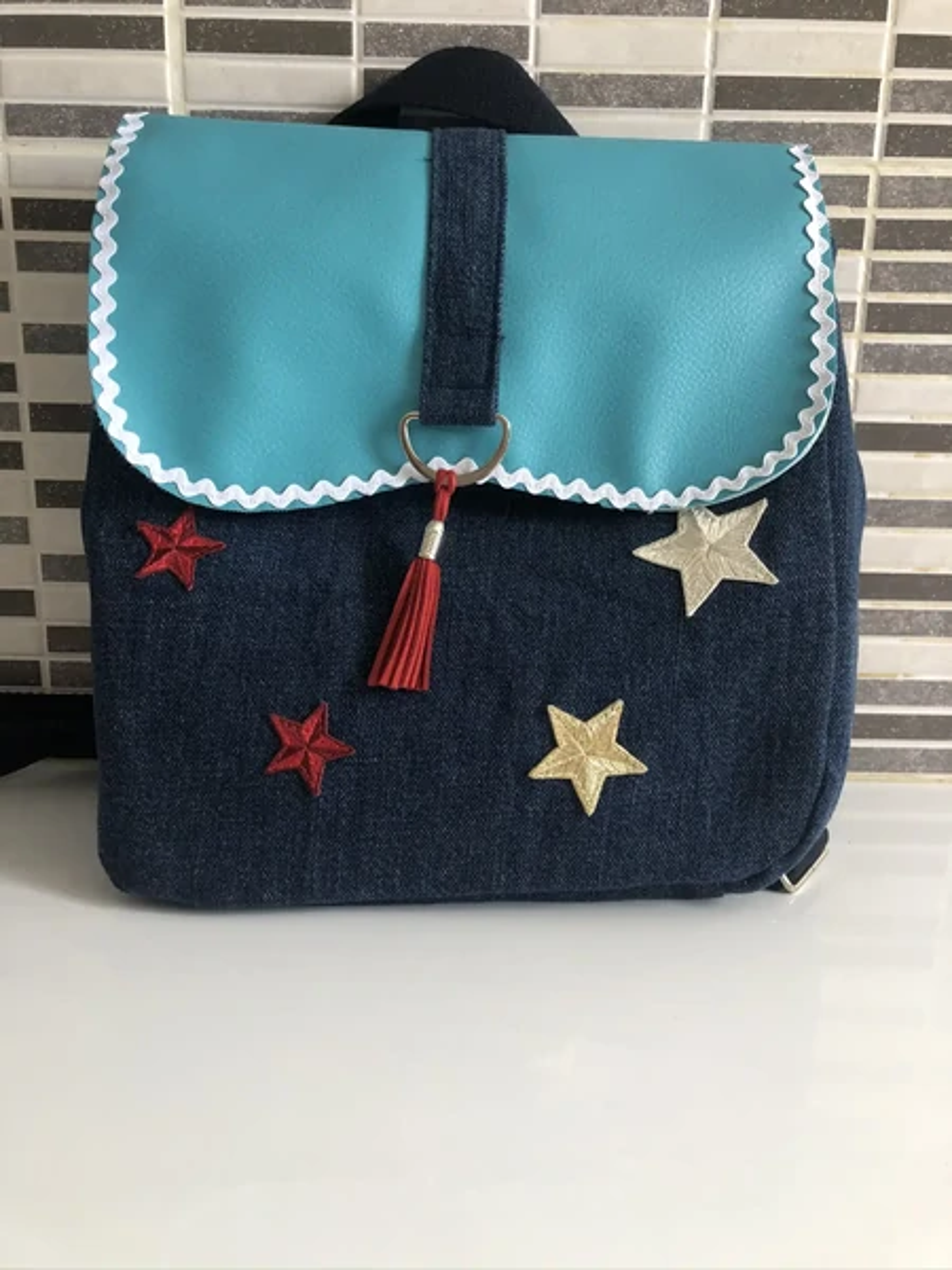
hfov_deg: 49.7
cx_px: 476
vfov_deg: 63.4
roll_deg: -2.5
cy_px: 635
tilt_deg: -13.8
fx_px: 1027
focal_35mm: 28
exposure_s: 1/120
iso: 64
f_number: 1.8
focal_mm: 3.99
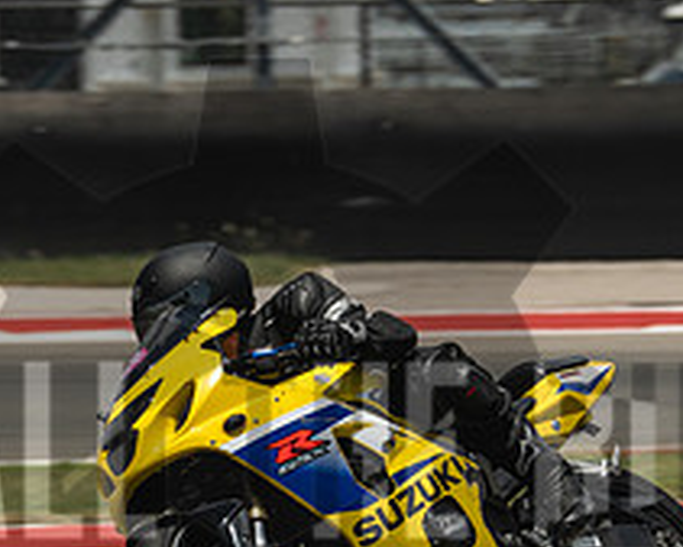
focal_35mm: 908
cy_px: 455
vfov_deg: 1.7
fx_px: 18363
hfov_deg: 2.1
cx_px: 259
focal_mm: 234.8
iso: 160
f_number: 8
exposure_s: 1/400
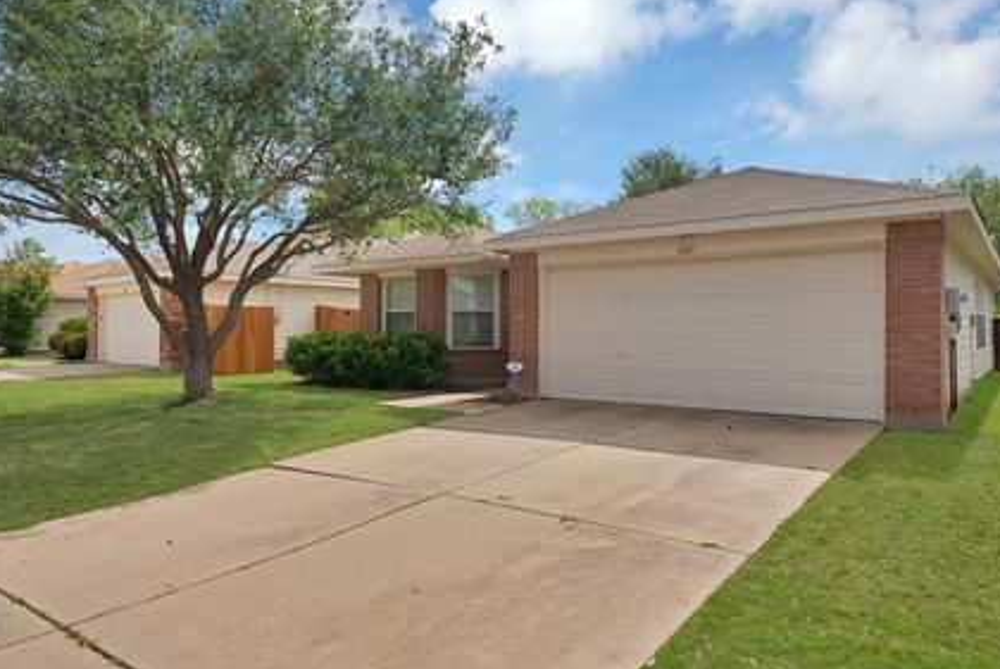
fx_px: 695
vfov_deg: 51.3
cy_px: 310
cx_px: 507
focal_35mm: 25
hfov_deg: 71.4
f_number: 9
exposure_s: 1/640
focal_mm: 21
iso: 640
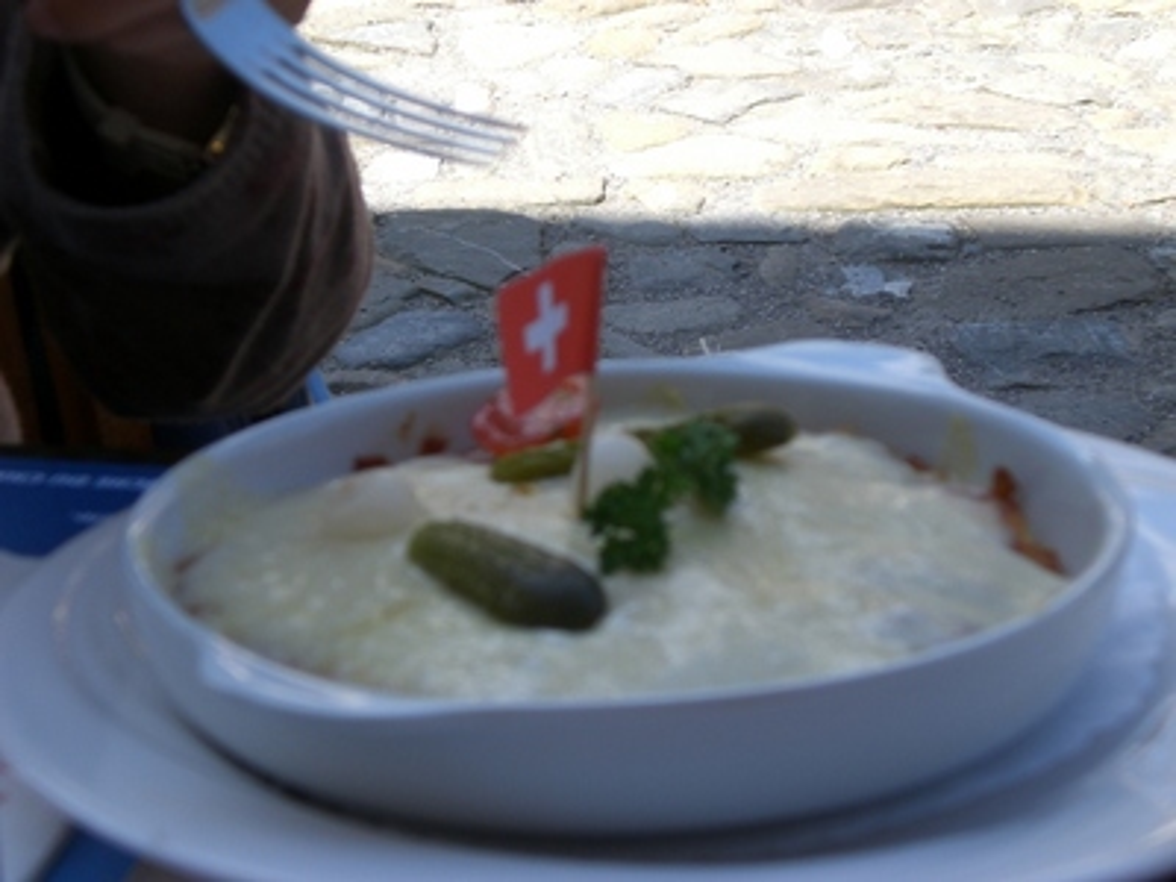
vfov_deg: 17.0
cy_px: 441
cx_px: 588
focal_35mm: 87
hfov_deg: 22.5
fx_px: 2956
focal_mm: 14.49
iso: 50
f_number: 5
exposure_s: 1/200
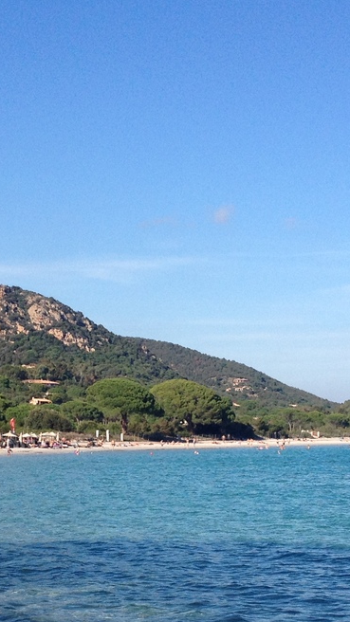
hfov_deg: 13.0
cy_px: 470
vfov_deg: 22.7
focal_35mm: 93
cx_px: 143
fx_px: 1534
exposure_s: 1/1905
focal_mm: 4.28
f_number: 2.4
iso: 64
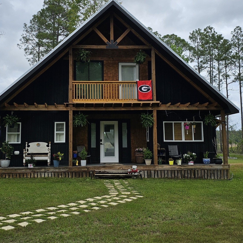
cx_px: 112
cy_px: 107
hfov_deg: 40.0
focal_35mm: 42
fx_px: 334
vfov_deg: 40.0
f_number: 1.7
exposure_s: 1/825
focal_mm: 6.3
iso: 10
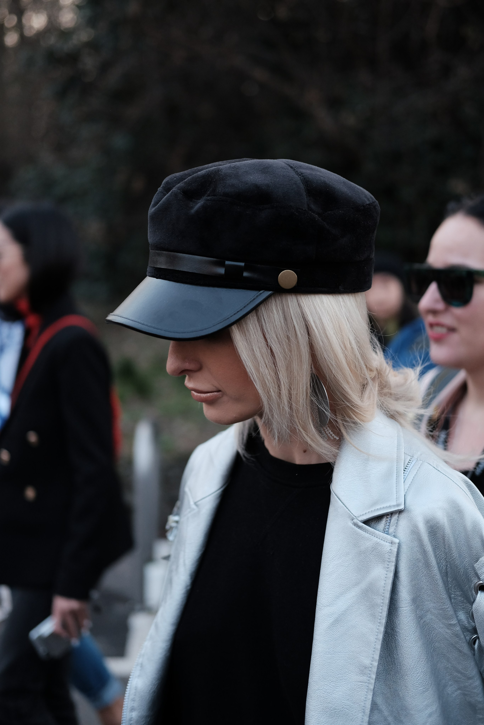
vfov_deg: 37.5
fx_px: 1069
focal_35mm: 53
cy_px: 362
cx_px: 242
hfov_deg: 25.5
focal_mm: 35
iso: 800
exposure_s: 1/2000
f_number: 2
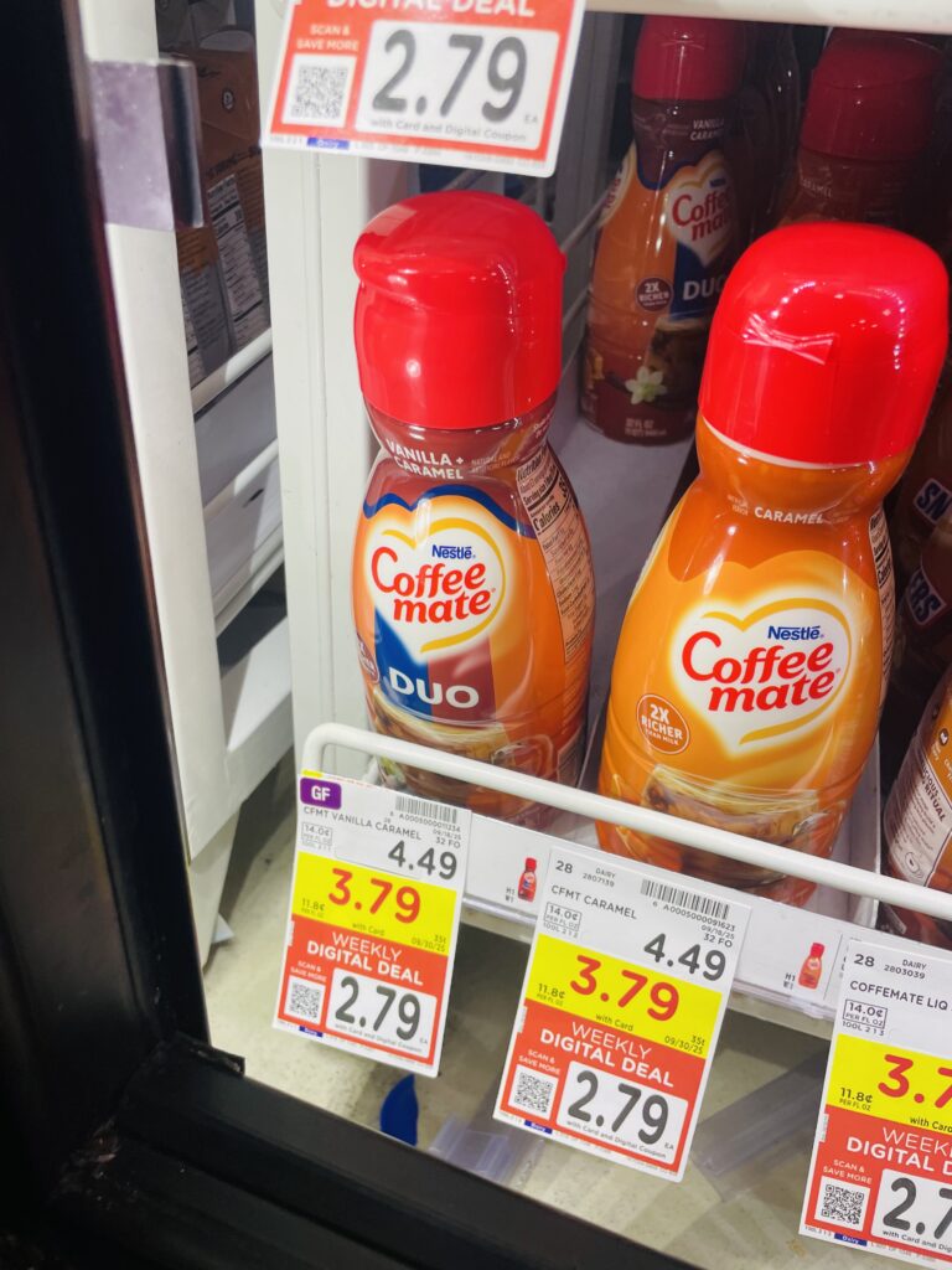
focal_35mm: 26
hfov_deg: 53.1
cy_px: 635
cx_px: 476
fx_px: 953
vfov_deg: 67.3
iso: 50
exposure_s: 1/120
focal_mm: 4.2
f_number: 1.6
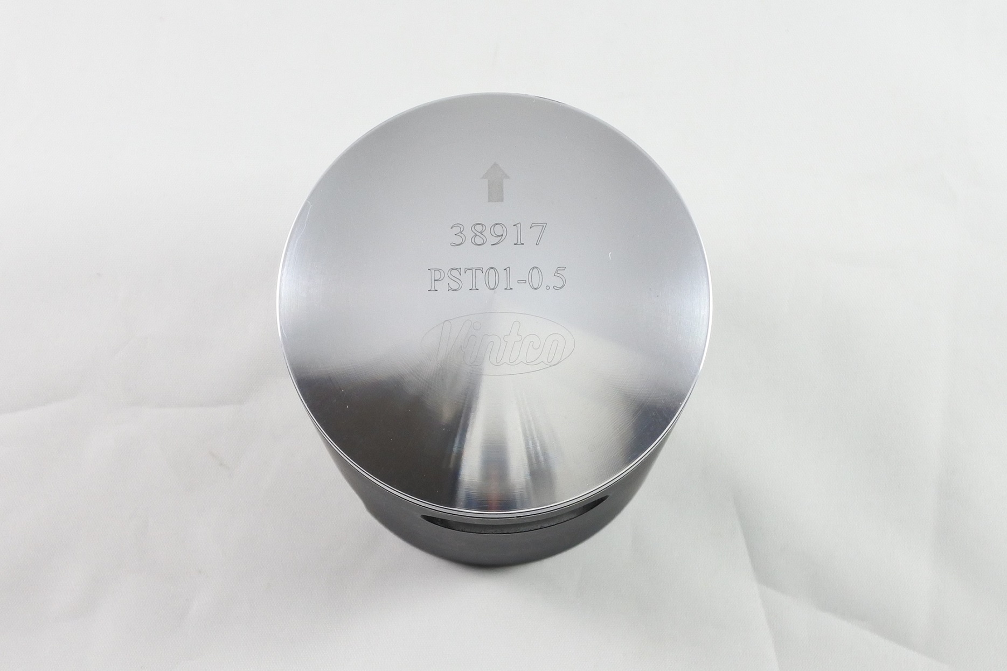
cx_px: 504
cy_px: 336
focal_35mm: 34
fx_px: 951
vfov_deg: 38.9
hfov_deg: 55.8
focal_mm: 12.6
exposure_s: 1/125
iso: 560
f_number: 3.8
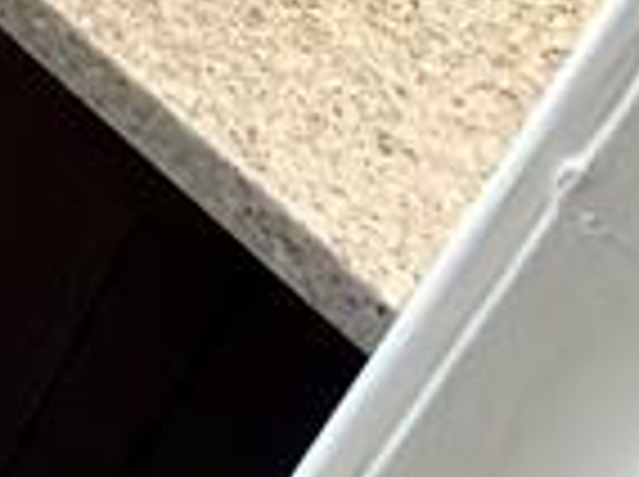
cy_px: -1166
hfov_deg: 12.9
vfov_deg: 9.4
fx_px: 1861
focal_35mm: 101
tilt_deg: -24.6
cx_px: -1026
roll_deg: -3.5
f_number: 2.2
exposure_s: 1/120
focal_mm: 2.22
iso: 64
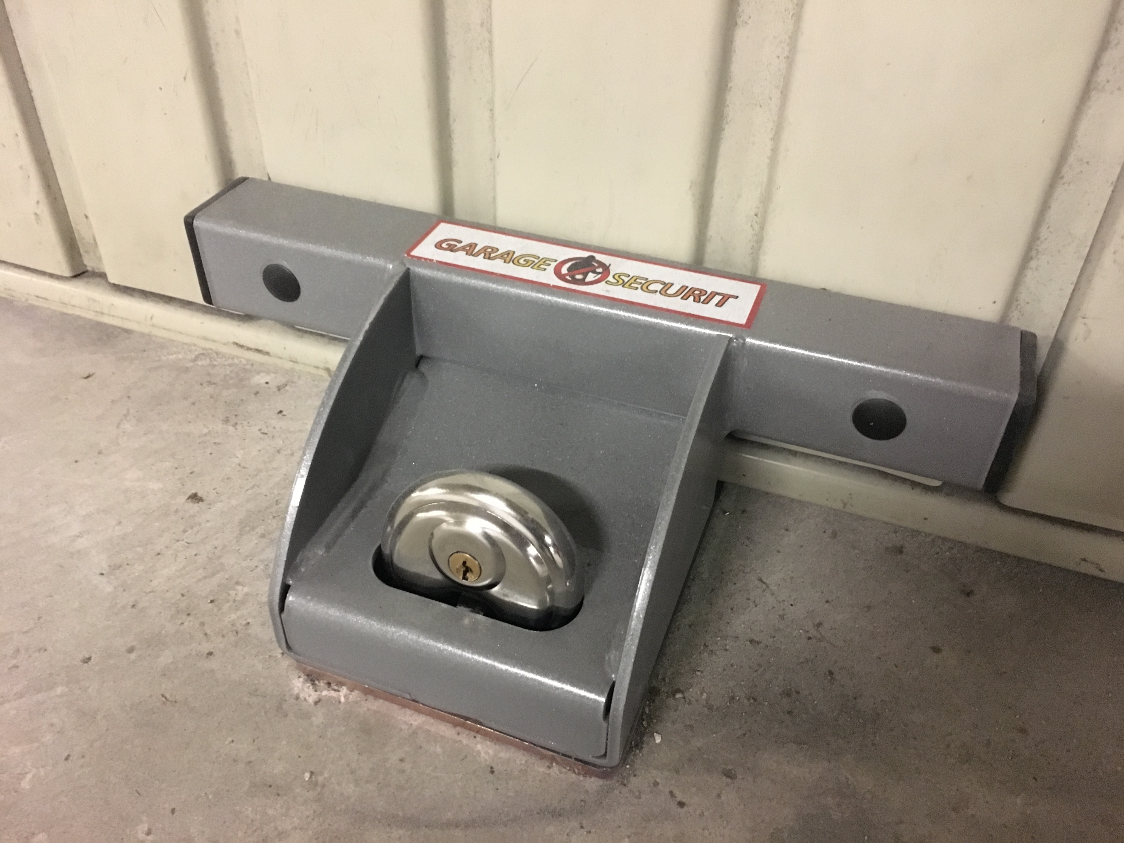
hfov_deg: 61.7
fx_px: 942
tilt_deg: -40.3
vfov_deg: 48.2
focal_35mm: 29
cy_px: 422
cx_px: 562
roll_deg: -2.6
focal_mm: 4.15
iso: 400
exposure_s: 1/17
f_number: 2.2
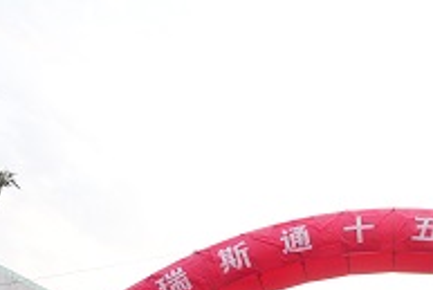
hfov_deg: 41.7
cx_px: 370
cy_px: 318
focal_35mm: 44
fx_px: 530
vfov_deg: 27.9
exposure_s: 1/100
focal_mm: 17
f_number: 4
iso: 640
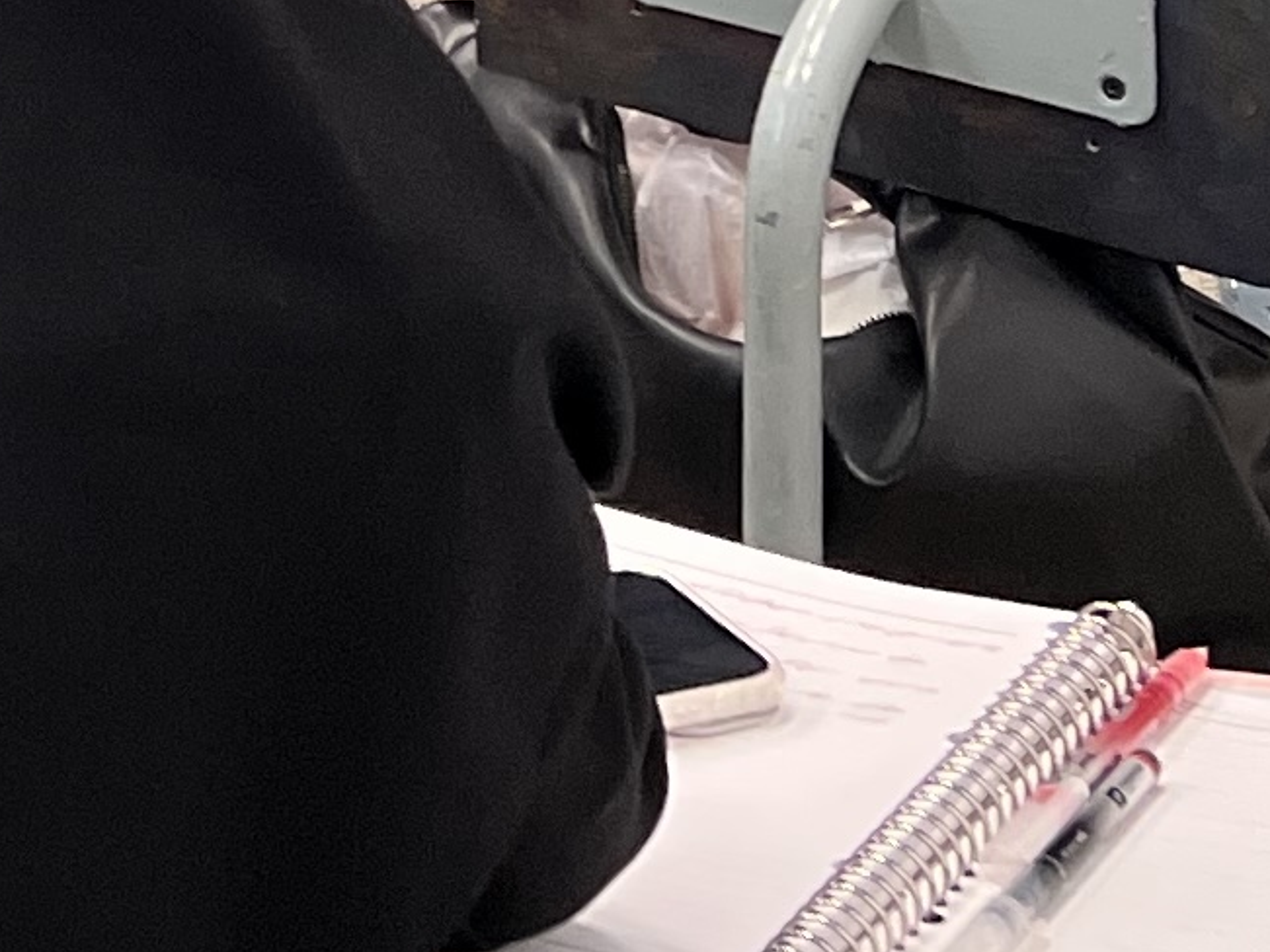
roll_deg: -1.1
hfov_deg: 11.1
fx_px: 5906
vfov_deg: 8.6
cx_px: -1278
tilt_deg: -9.0
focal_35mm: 161
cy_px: -1147
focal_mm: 5.7
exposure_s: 1/100
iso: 125
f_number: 1.5
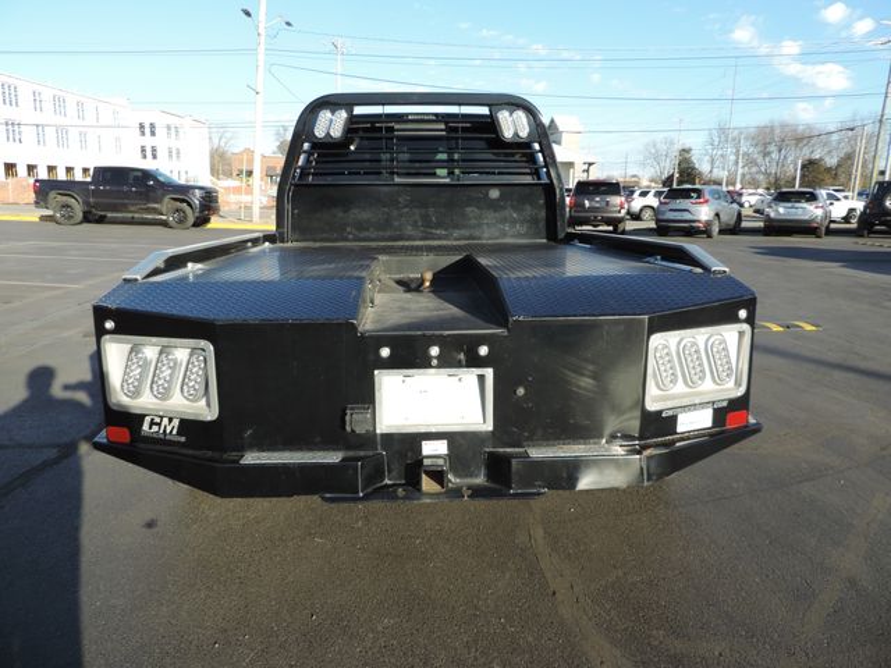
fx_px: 618
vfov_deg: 56.8
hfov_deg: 71.6
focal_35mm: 24
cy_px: 334
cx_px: 446
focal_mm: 4.3
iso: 80
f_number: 3
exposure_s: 1/500
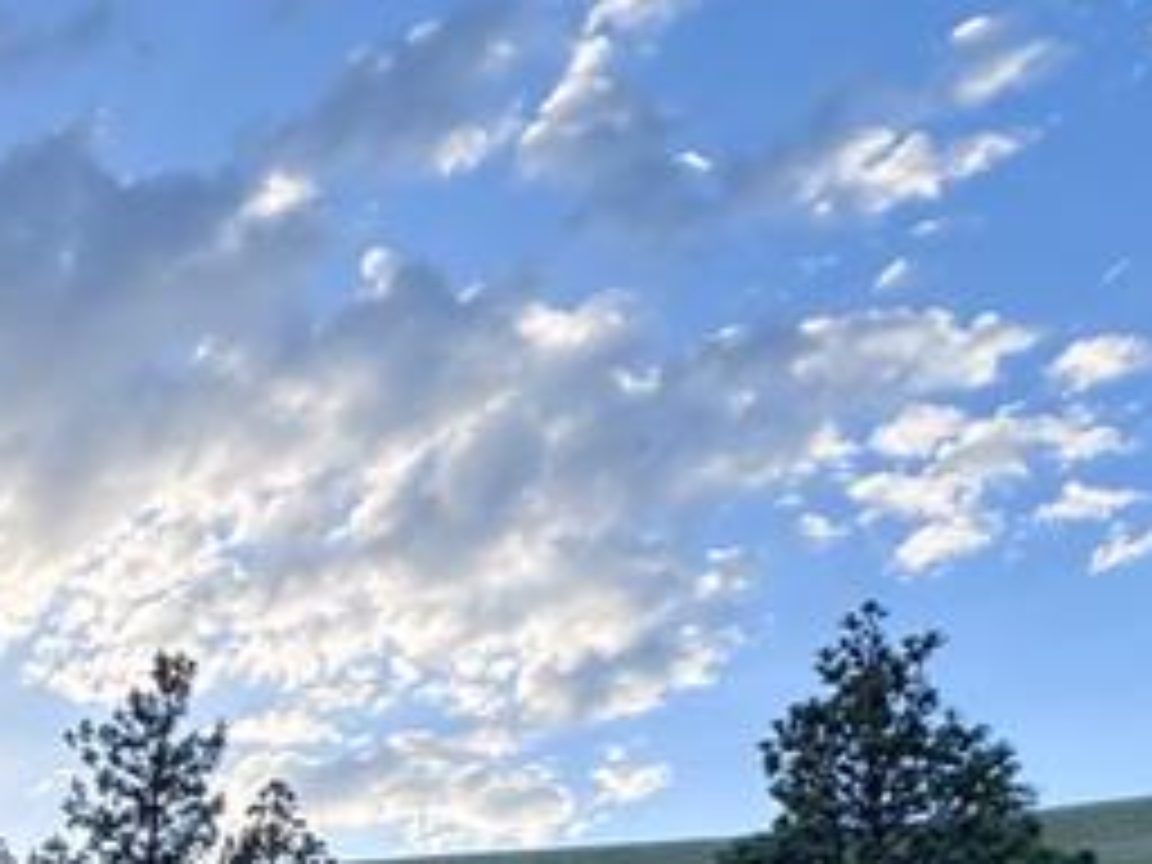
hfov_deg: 30.6
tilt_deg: +0.1
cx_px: -126
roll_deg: +0.1
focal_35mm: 56
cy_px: 1224
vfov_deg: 22.4
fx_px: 1864
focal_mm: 2.22
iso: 40
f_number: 2.2
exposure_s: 1/448
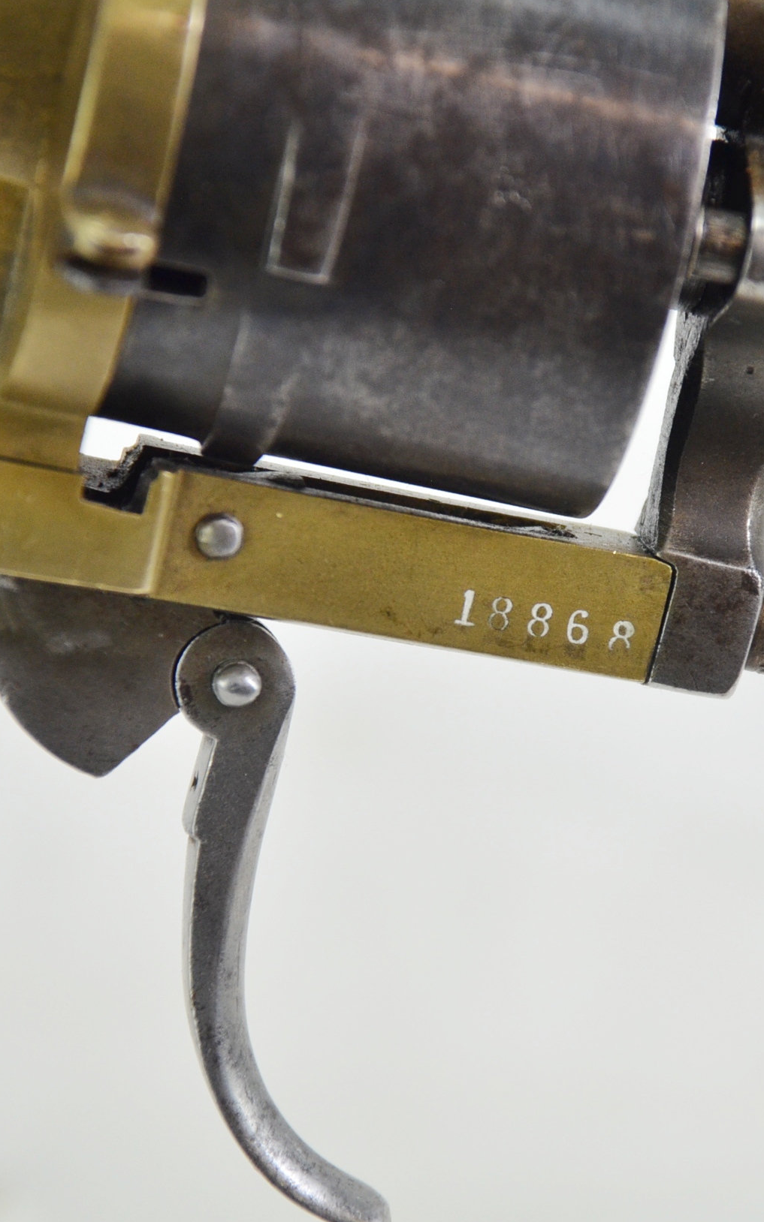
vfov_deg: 6.7
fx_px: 10390
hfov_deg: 4.2
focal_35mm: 312
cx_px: 539
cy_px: 611
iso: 800
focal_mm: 135
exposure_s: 1/200
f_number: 5.6
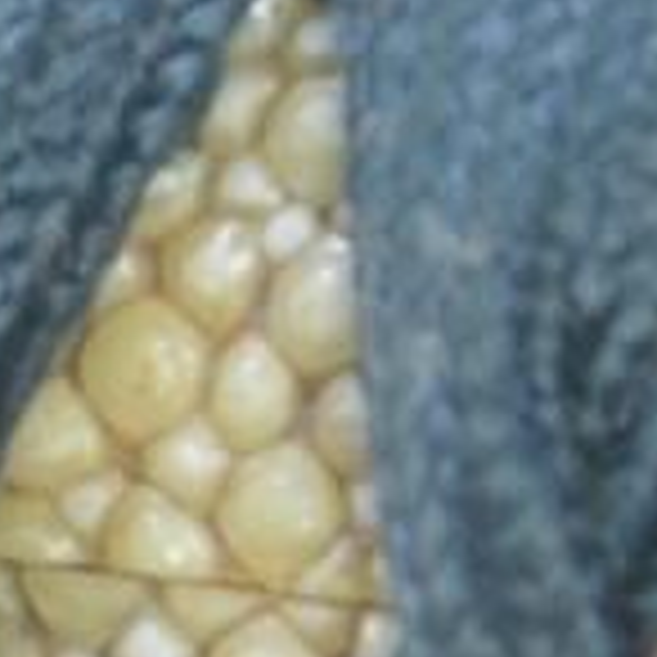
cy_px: 97
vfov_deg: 1.5
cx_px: -1372
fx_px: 24910
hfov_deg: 1.5
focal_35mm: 1160
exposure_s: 1/1.6
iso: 400
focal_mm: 95
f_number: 11
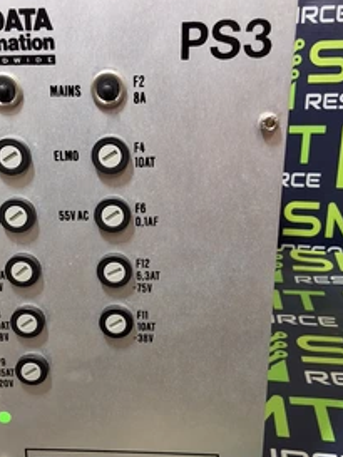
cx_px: 114
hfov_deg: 34.8
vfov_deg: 45.7
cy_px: 241
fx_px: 541
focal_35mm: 41
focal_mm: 2.91
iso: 100
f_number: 1.9
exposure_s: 1/40
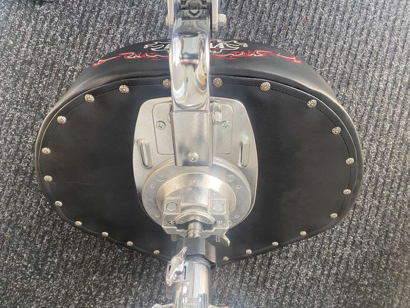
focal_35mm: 26
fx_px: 308
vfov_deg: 53.1
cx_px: 205
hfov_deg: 67.3
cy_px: 154
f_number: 1.8
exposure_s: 1/79
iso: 125
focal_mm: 4.25
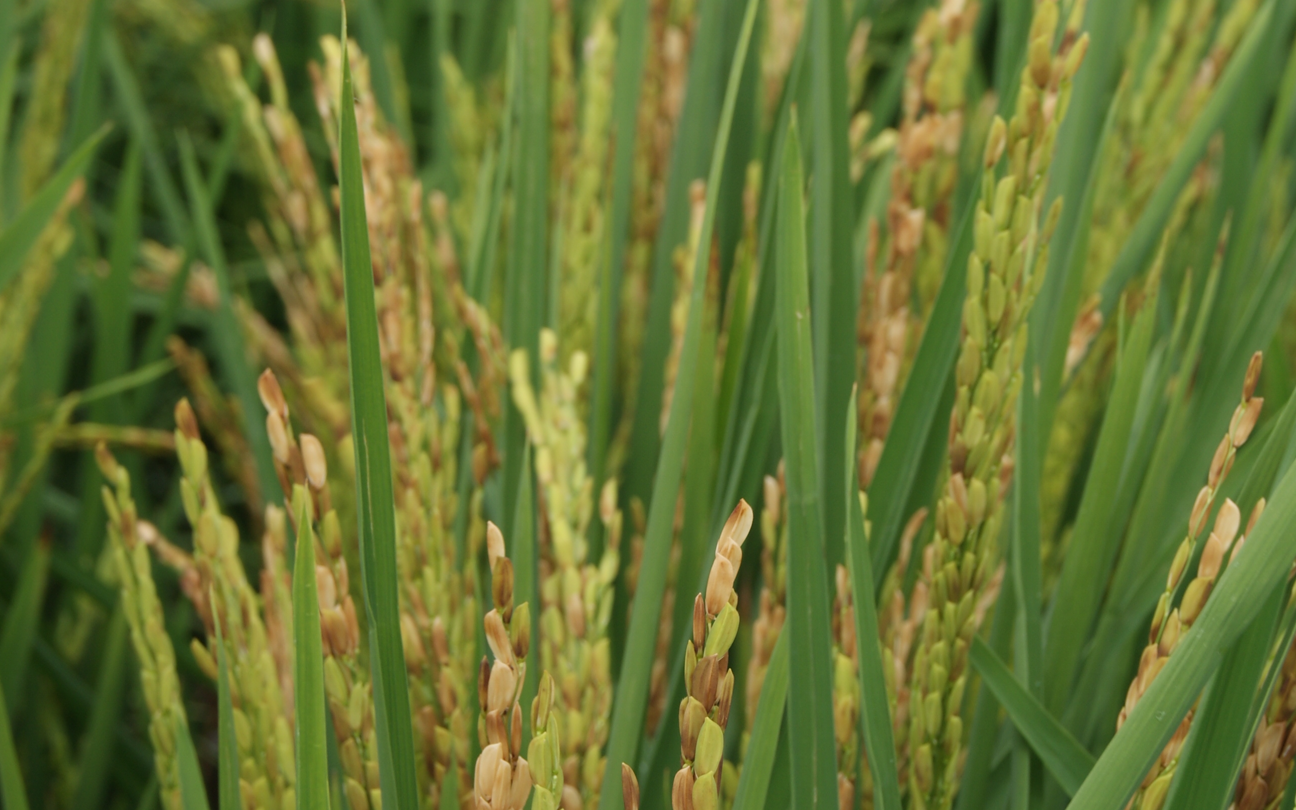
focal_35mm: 115
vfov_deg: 11.3
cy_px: 676
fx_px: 4062
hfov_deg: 18.1
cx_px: 650
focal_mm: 50
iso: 100
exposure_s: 1/100
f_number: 11
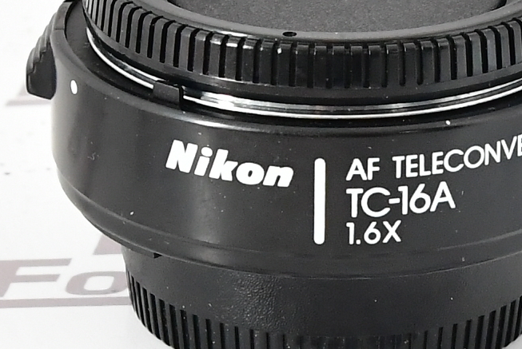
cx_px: 346
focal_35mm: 98
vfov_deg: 14.0
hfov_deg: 20.7
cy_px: 141
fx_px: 1423
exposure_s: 1/160
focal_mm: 50
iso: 2500
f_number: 9
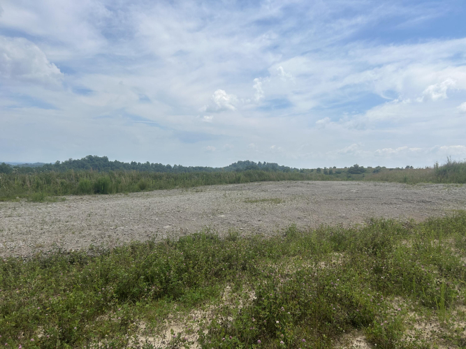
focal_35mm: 26
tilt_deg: -0.7
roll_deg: -1.3
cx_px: 233
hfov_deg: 67.3
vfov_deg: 53.0
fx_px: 350
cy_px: 174
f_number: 1.5
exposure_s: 1/7463
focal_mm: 5.7
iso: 50
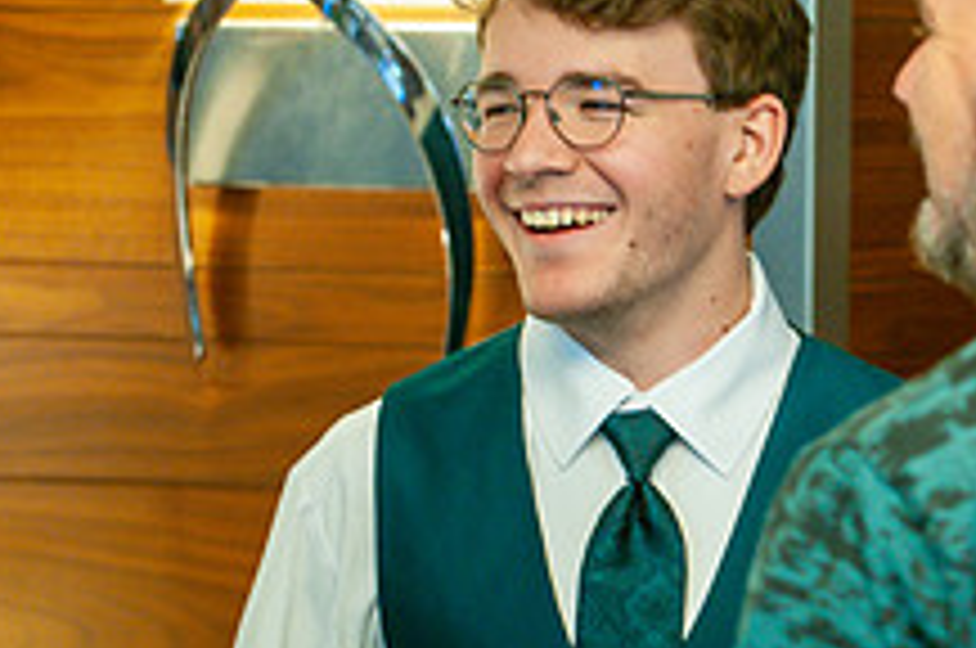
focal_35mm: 348
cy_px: 454
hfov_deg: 5.9
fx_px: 9421
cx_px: 1277
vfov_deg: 3.9
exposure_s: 1/100
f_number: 2.8
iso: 2000
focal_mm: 130
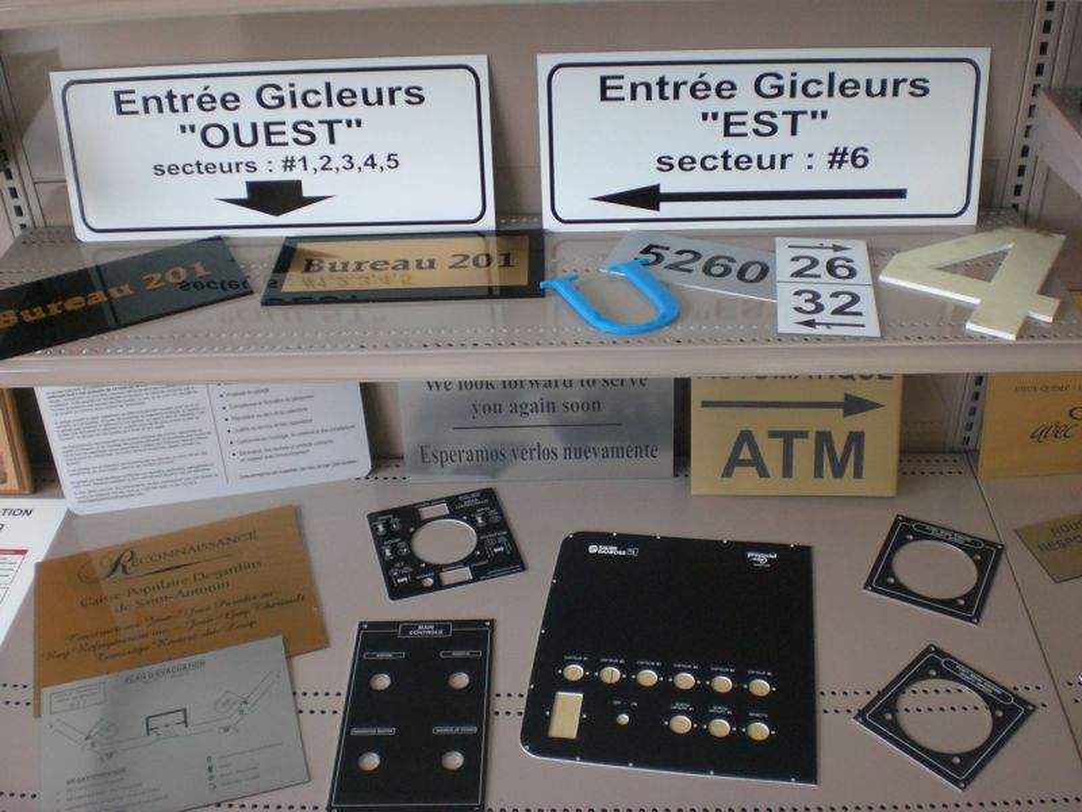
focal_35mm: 38
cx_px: 541
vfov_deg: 37.7
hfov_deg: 49.0
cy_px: 406
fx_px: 1188
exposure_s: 1/125
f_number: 3.1
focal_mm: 6.3
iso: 200
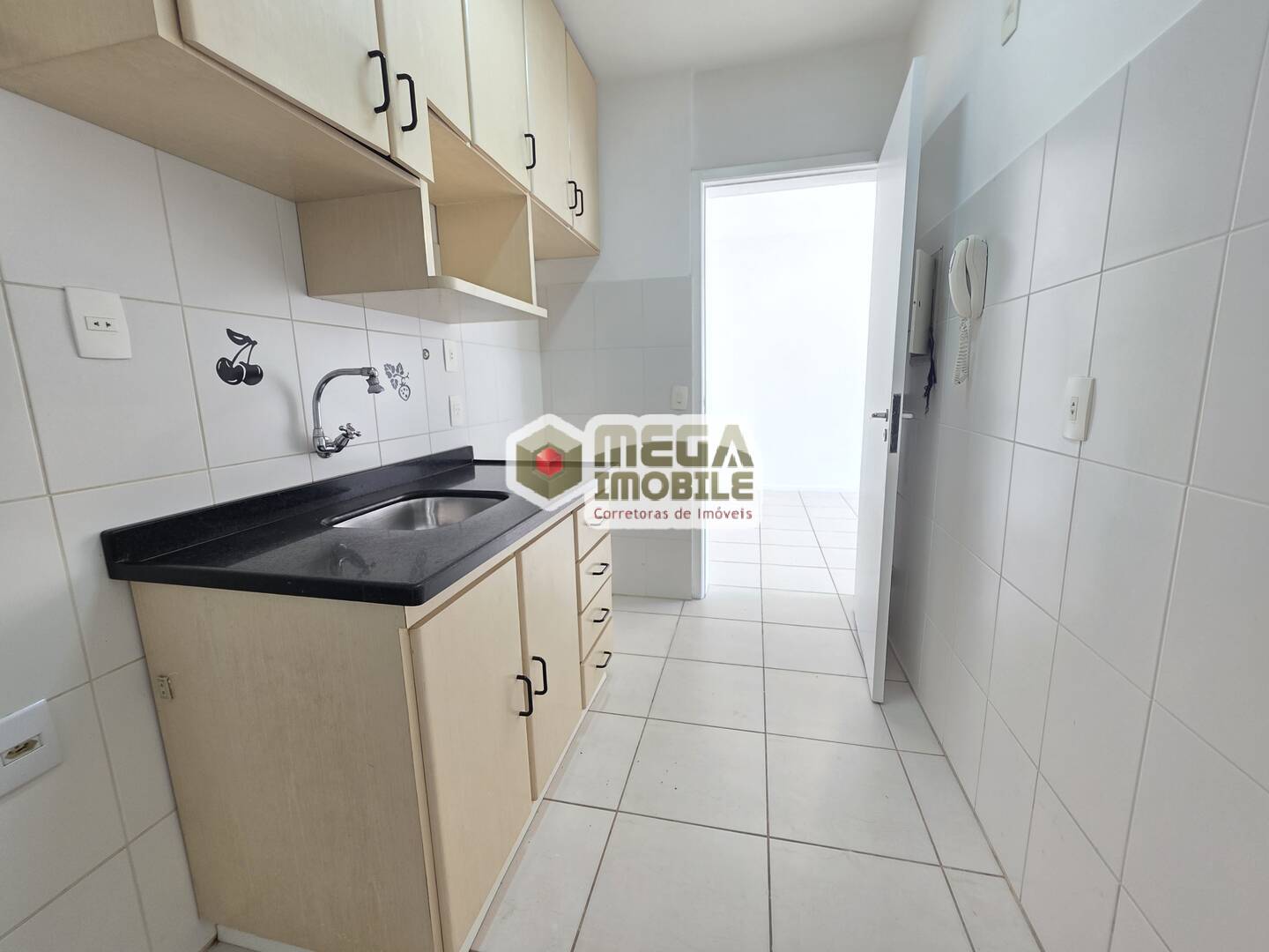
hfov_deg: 106.2
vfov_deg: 89.9
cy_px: 476
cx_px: 634
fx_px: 477
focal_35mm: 13
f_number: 1.9
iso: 80
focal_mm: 2.2
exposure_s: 1/48.1
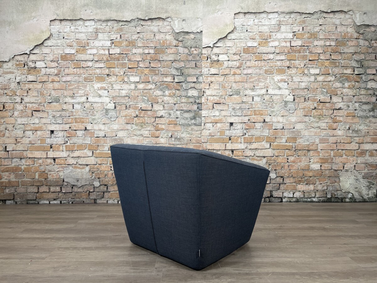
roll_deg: -0.2
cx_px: 188
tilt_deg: -4.0
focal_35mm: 26
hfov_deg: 67.3
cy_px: 142
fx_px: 283
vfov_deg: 53.1
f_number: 1.6
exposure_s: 1/100
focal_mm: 5.1
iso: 100
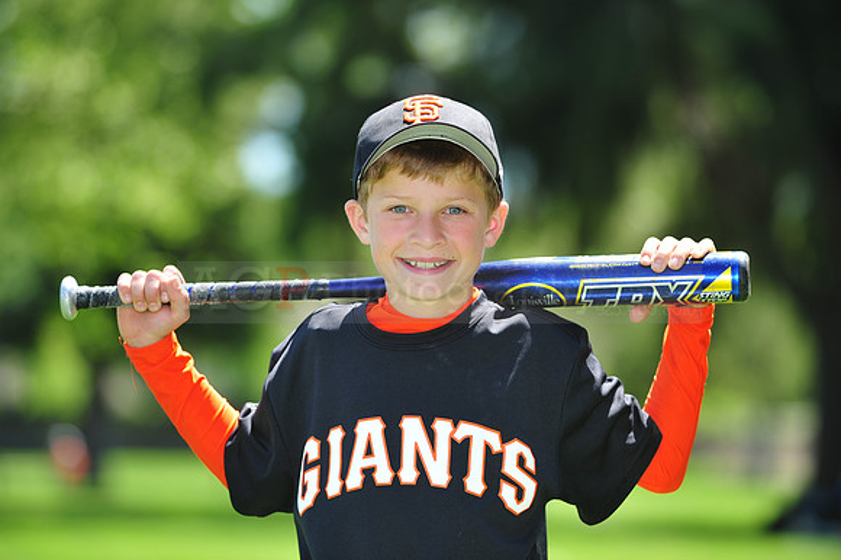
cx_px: 420
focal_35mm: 200
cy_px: 280
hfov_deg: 10.3
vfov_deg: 6.9
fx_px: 4669
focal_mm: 200
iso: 200
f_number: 4.5
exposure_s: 1/500
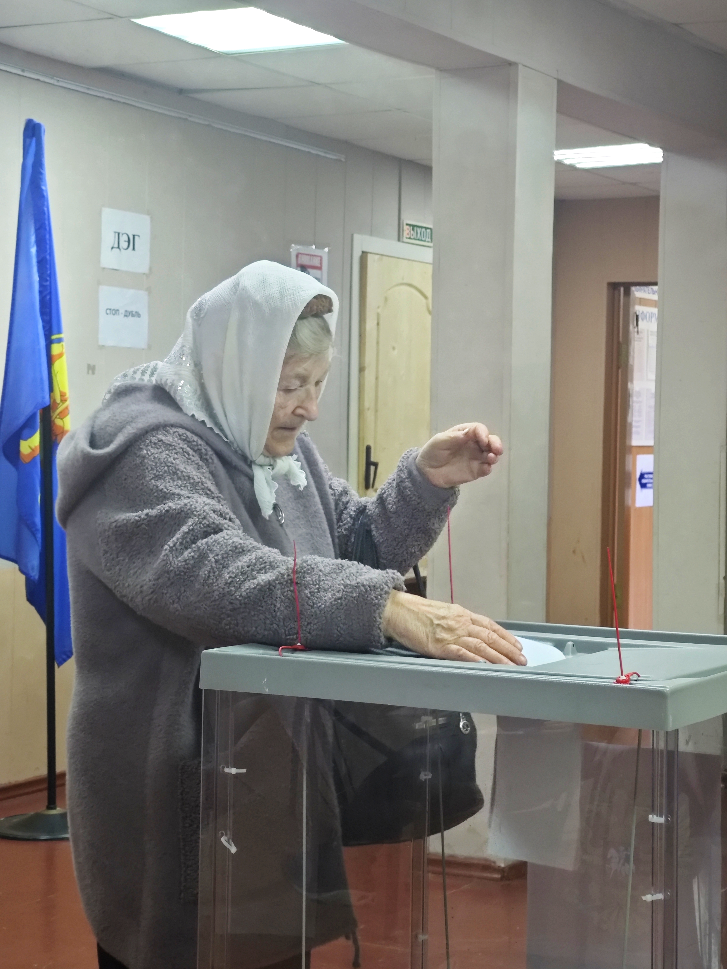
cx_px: 364
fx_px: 2100
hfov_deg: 19.6
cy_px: 484
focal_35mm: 75
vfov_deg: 26.0
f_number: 2
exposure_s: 1/100
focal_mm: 9
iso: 500
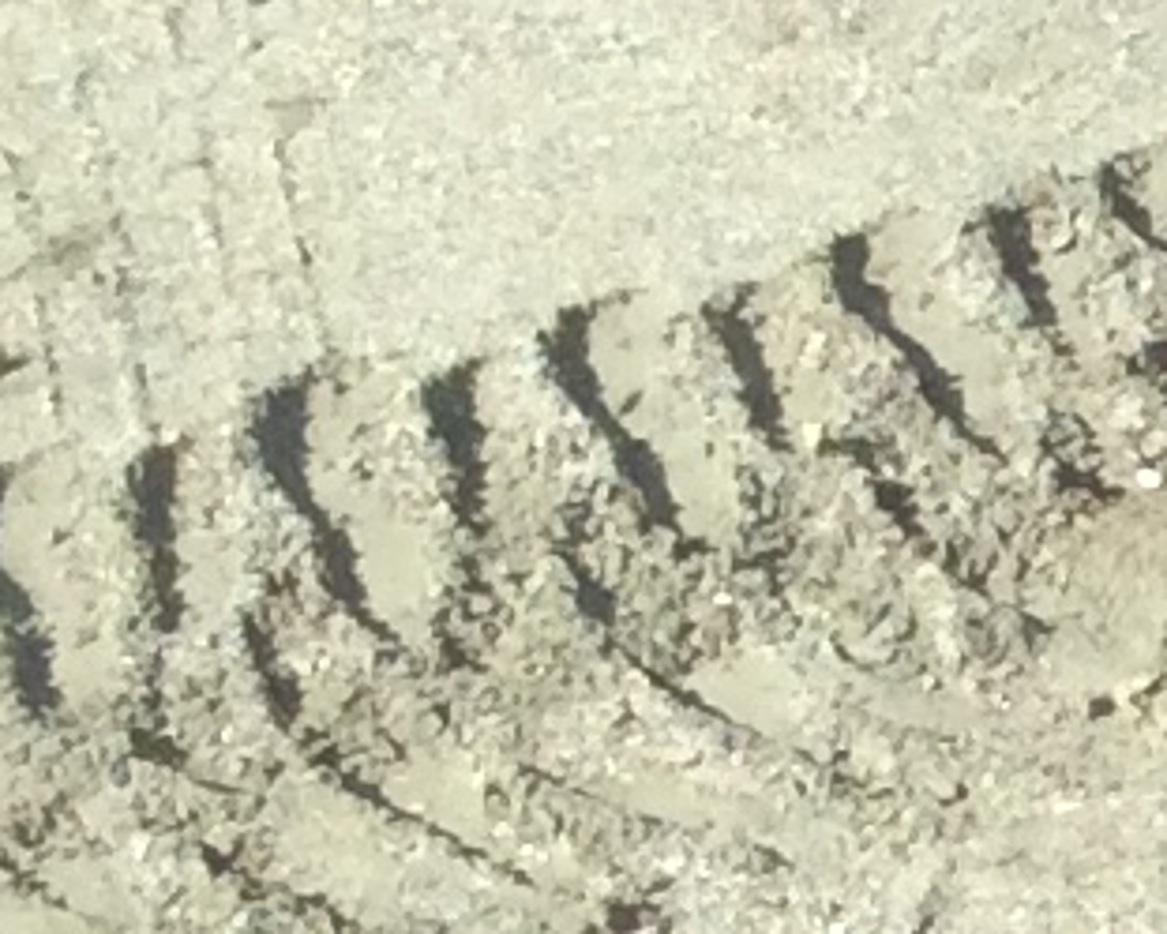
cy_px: 1718
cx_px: 3220
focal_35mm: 260
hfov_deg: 6.8
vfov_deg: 5.8
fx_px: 8983
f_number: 2.4
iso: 32
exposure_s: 1/596
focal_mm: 3.3
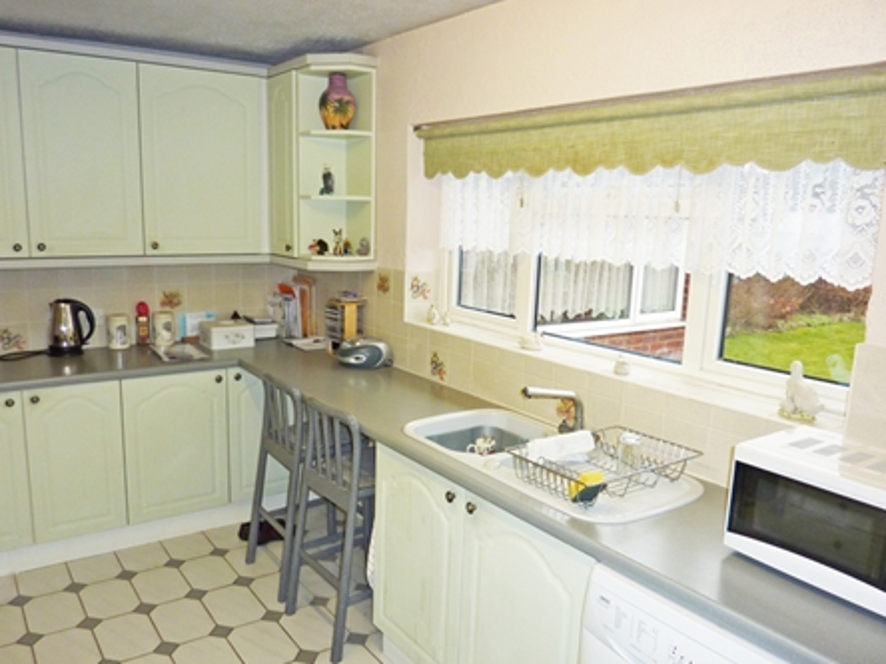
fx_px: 691
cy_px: 343
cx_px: 415
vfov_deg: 51.3
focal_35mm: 27
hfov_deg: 65.3
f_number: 3.3
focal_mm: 4.1
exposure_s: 1/30
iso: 100
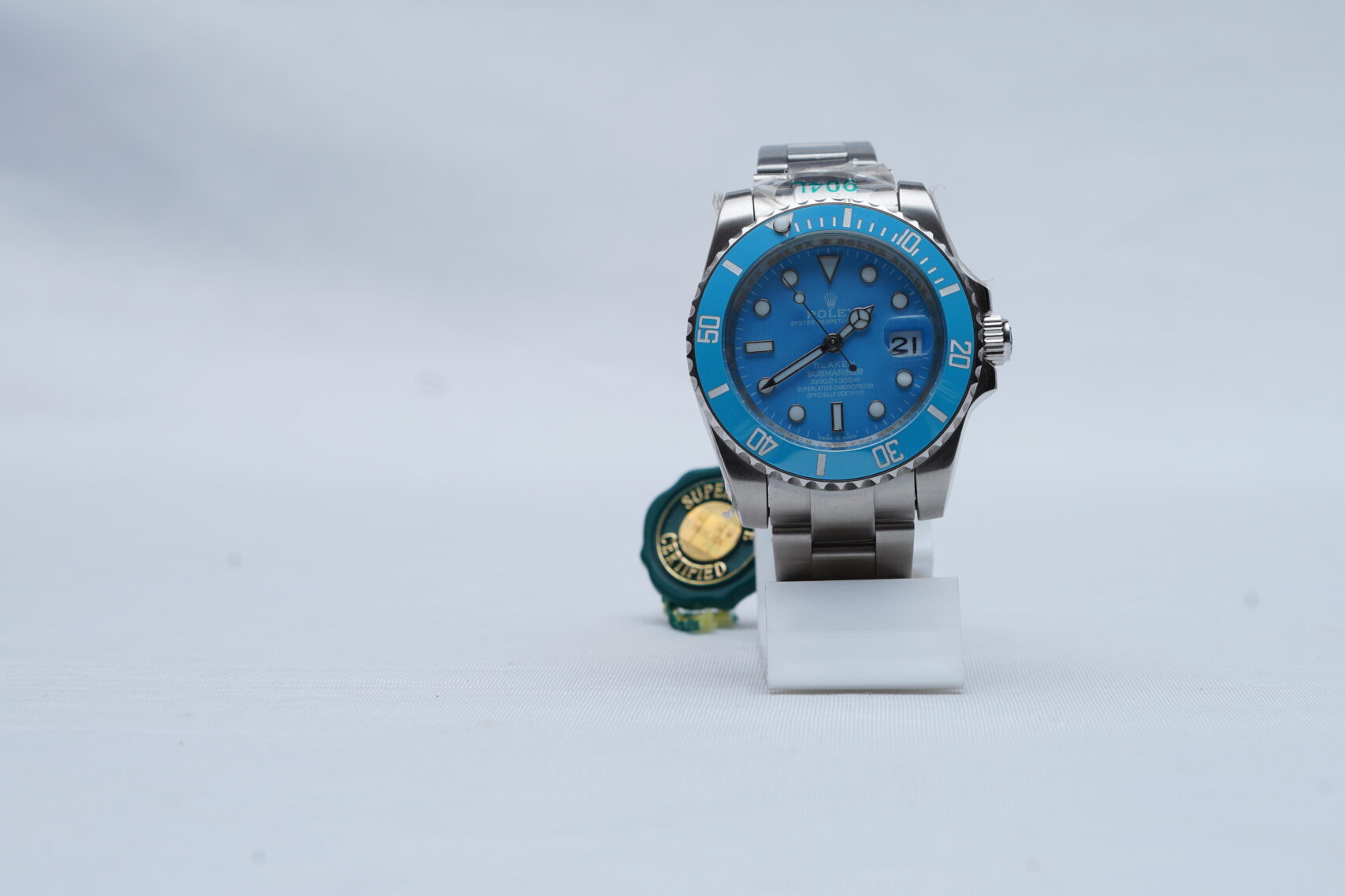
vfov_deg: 18.2
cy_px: 351
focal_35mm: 75
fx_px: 2802
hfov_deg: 26.9
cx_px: 819
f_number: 9
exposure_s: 1/160
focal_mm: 50
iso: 125
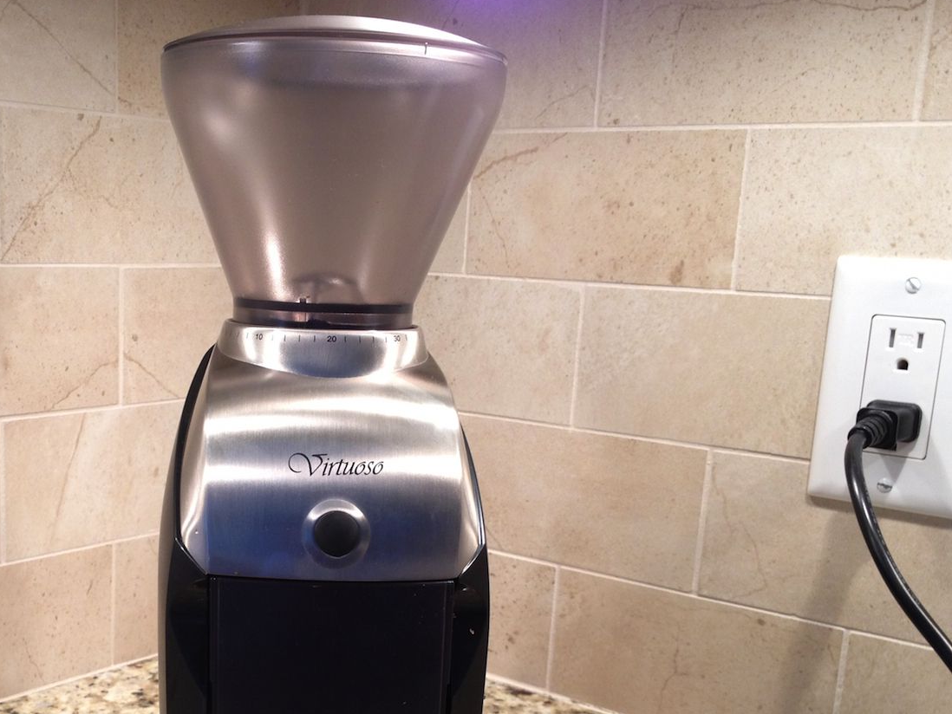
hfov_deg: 36.9
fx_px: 1403
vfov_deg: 28.3
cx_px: 287
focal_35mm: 51
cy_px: 514
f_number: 2.4
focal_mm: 4.28
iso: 80
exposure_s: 1/20
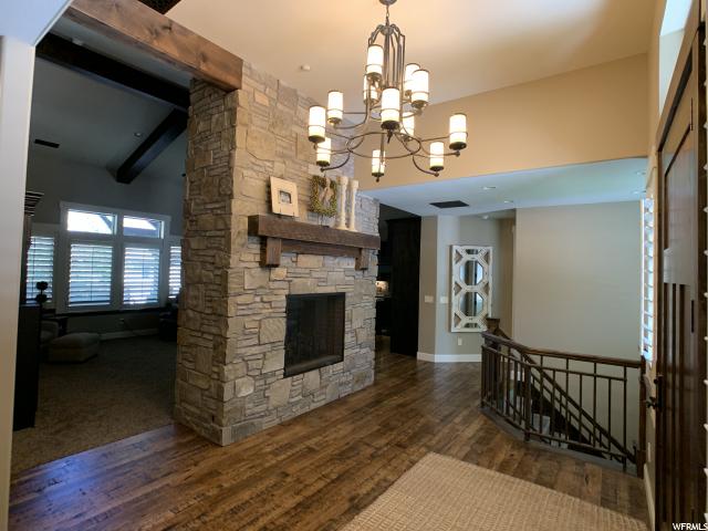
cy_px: 266
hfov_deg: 67.3
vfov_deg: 53.1
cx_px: 354
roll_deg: -1.7
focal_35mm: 26
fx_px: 532
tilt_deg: +0.7
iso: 200
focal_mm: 4.25
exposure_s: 1/60
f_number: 1.8
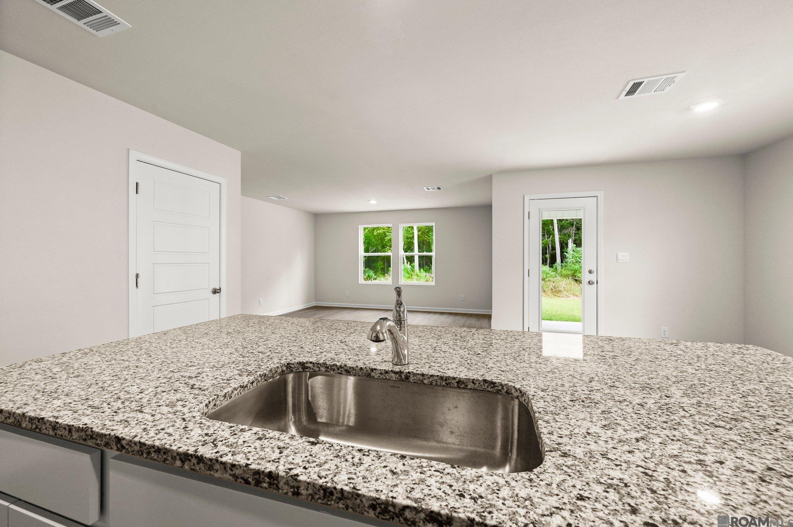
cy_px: 264
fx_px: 308
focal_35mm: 14
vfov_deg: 81.1
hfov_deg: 104.3
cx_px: 396
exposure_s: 1/3
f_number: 10
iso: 200
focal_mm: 14
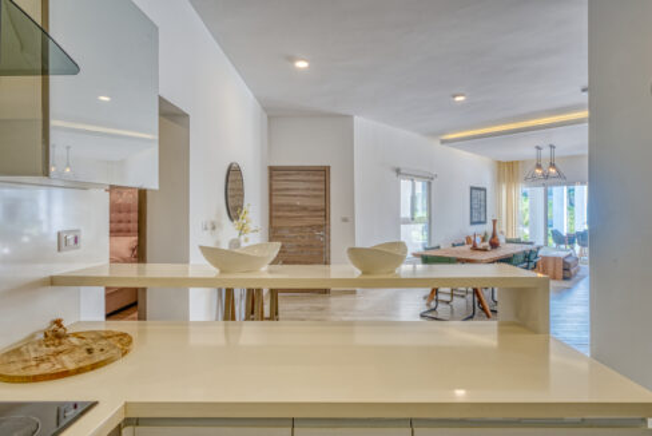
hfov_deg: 86.9
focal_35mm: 19
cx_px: 326
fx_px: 344
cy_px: 218
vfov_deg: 64.6
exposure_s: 1/4
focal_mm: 19
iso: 640
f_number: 16
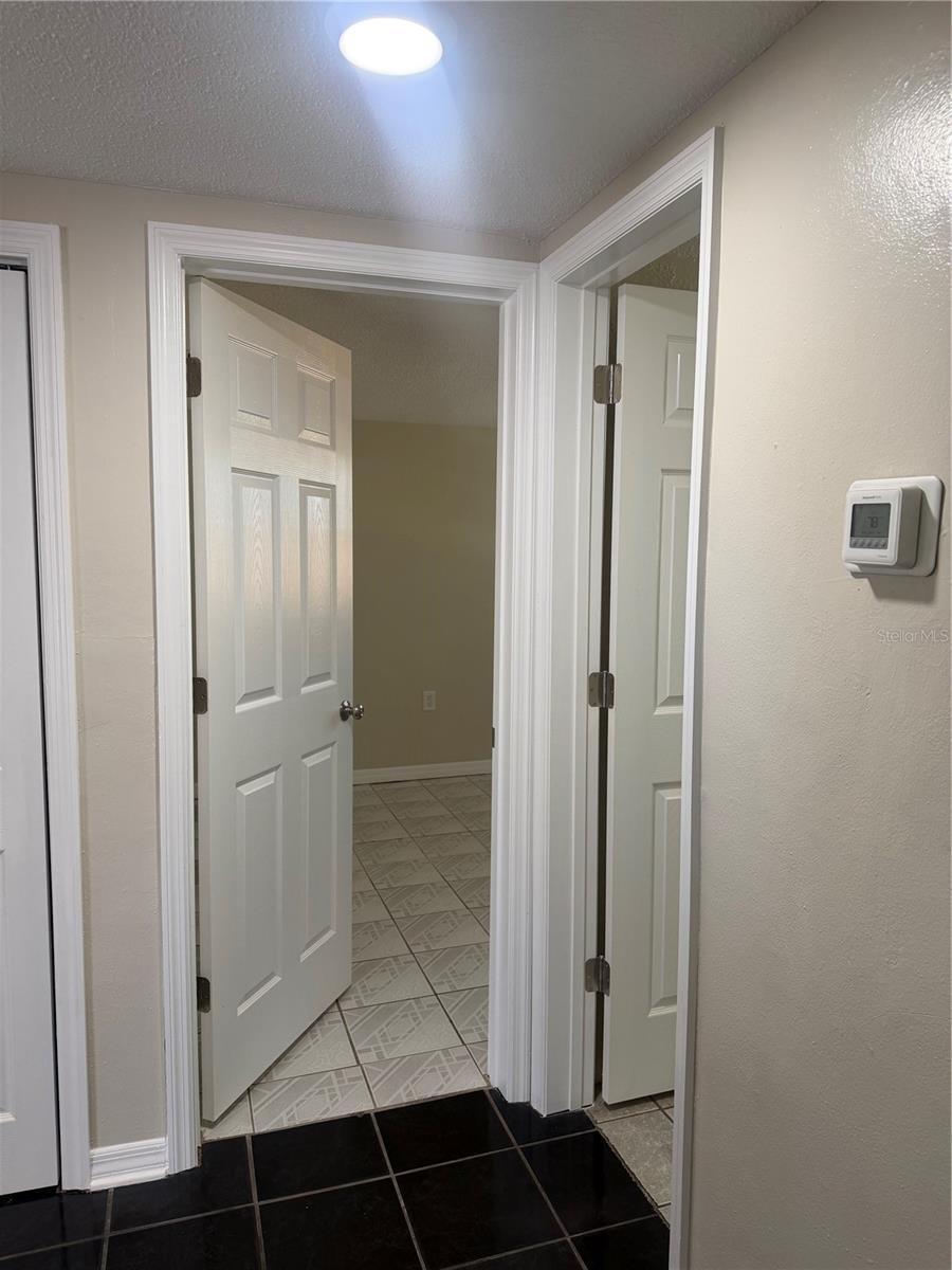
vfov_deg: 71.6
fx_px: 880
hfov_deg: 56.8
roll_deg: -0.7
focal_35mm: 24
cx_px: 476
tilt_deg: -5.8
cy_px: 635
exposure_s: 1/120
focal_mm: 6.76
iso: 125
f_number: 1.78
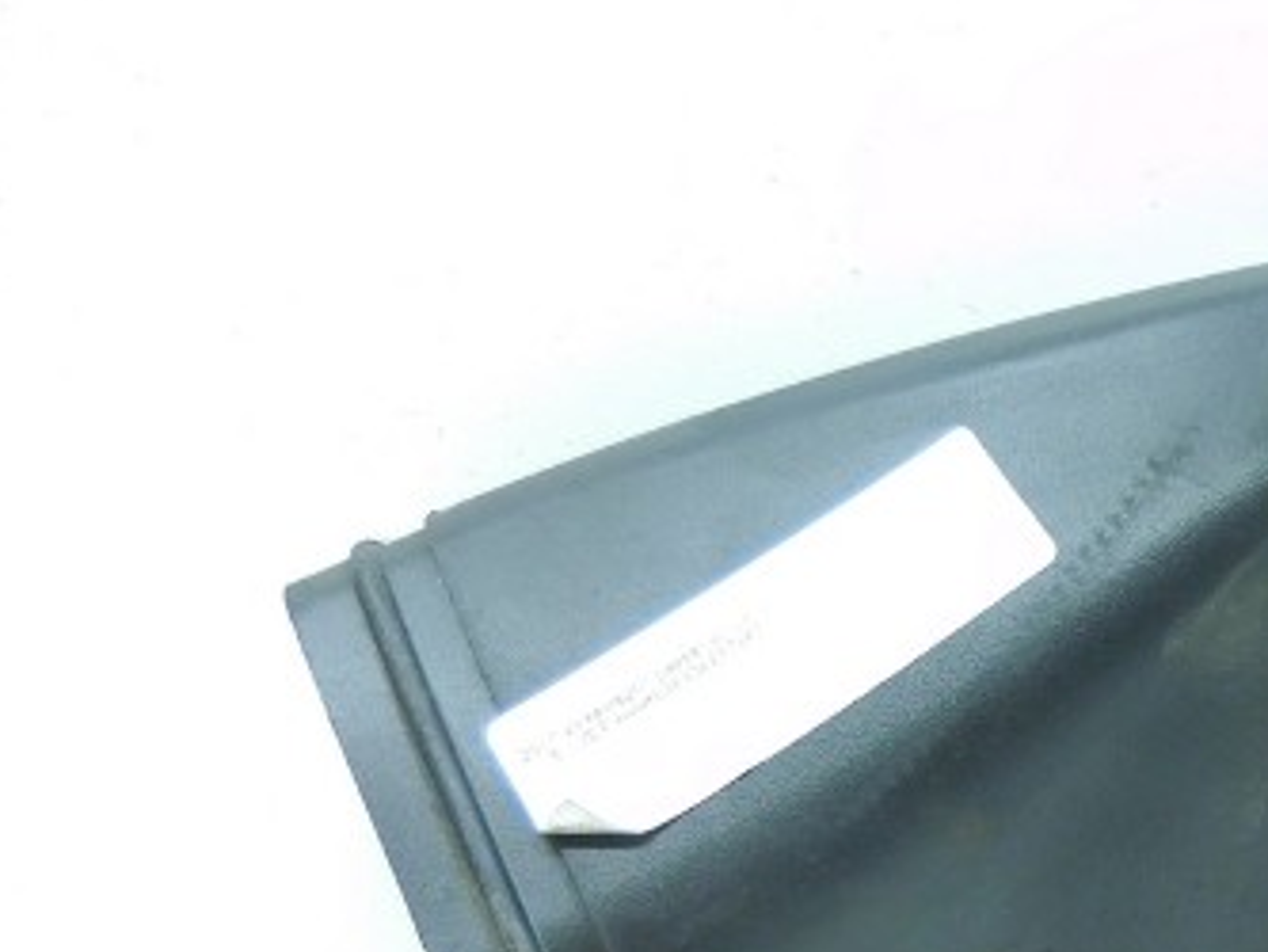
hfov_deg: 36.5
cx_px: 1199
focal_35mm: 48
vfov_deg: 29.9
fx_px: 1759
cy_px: 701
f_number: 3.3
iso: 140
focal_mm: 4.5
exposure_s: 1/30
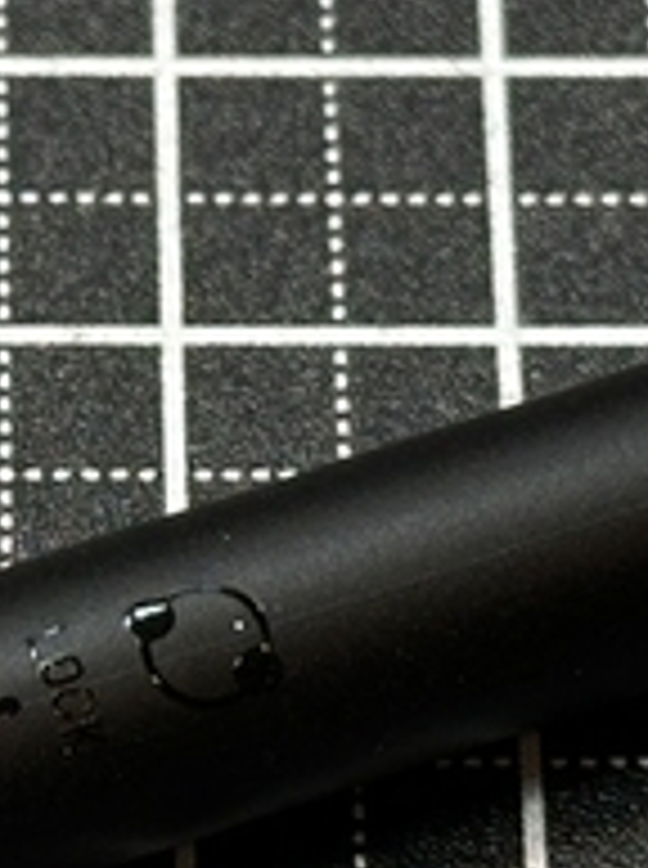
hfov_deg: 4.9
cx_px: 36
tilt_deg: -57.5
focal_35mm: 299
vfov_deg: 6.6
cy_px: 702
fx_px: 7488
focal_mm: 6.86
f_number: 1.78
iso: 50
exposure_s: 1/60
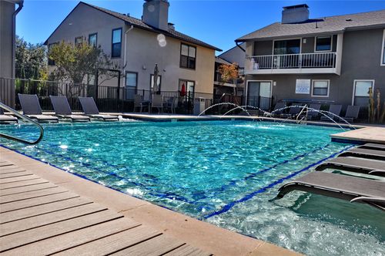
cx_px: 192
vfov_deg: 47.8
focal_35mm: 27
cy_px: 128
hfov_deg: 67.4
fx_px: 288
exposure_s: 1/200
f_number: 14
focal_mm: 18
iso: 200
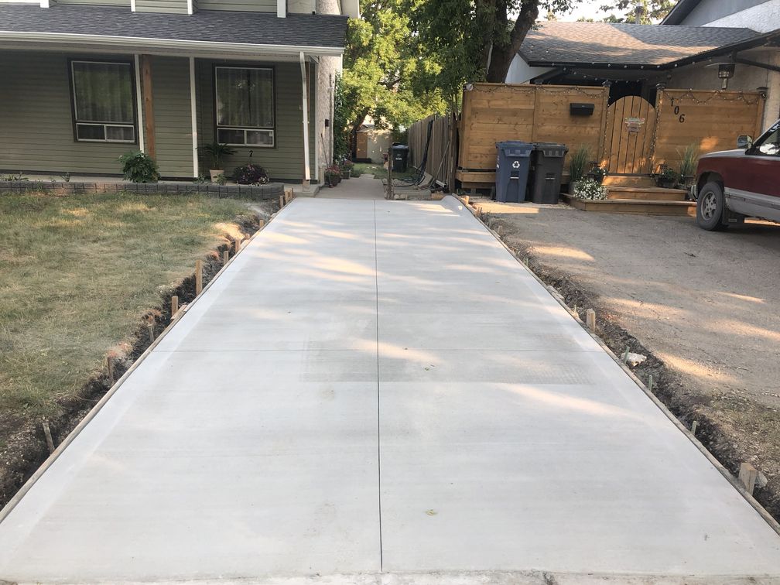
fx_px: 631
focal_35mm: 28
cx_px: 390
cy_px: 292
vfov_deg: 49.7
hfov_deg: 63.4
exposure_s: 1/298
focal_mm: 3.99
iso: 20
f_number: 1.8
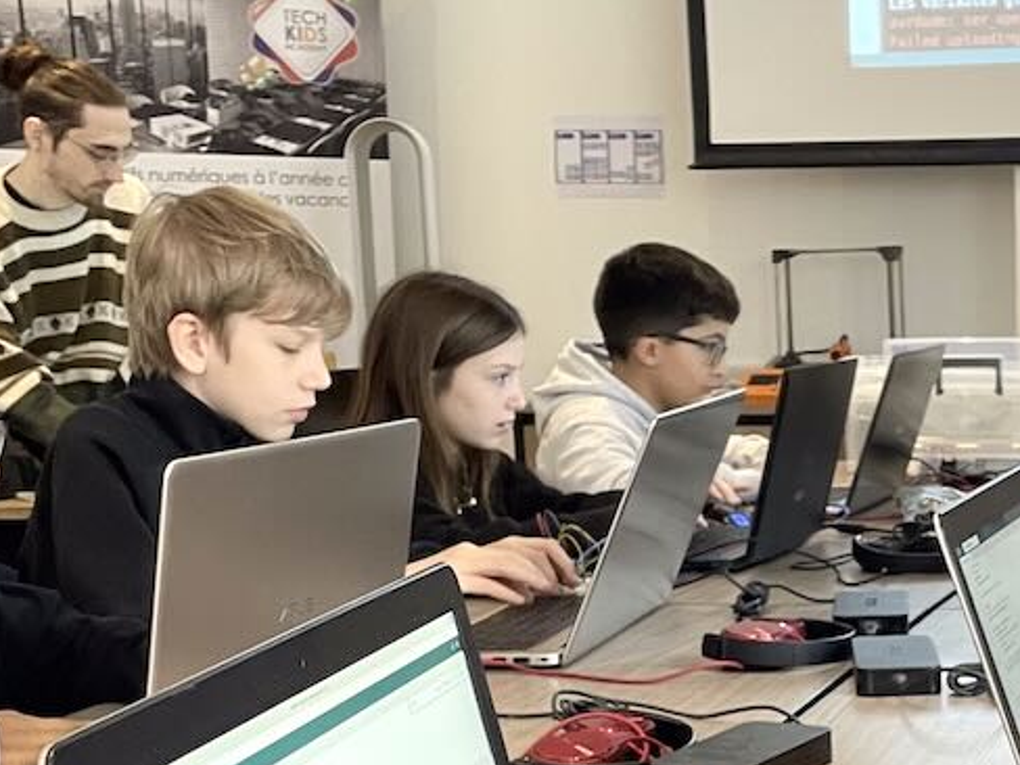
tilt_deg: -10.5
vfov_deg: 21.9
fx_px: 1886
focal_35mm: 64
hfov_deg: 29.1
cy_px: 805
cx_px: 909
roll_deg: +1.1
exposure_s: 1/60
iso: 250
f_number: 1.6
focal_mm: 4.2
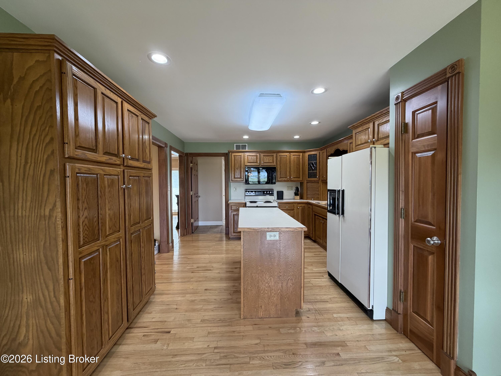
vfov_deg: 85.7
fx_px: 203
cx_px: 250
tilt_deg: -2.1
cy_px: 188
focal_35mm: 14
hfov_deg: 102.1
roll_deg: +0.7
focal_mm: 2.22
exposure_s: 1/120
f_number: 2.2
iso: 250
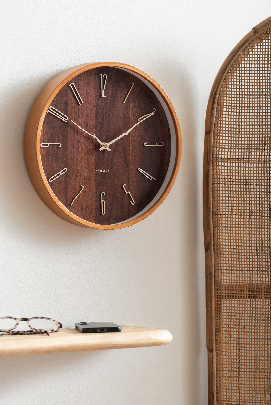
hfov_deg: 7.4
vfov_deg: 11.1
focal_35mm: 185
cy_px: 202
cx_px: 136
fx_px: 2087
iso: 125
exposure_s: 1/125
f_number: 4.5
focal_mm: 185
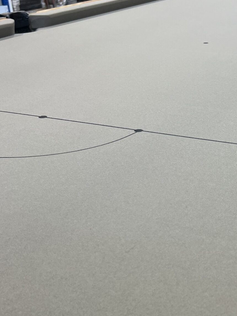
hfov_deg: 24.6
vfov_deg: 32.5
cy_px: 240
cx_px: 207
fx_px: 529
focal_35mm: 58
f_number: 1.5
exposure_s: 1/100
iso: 80
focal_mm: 5.7
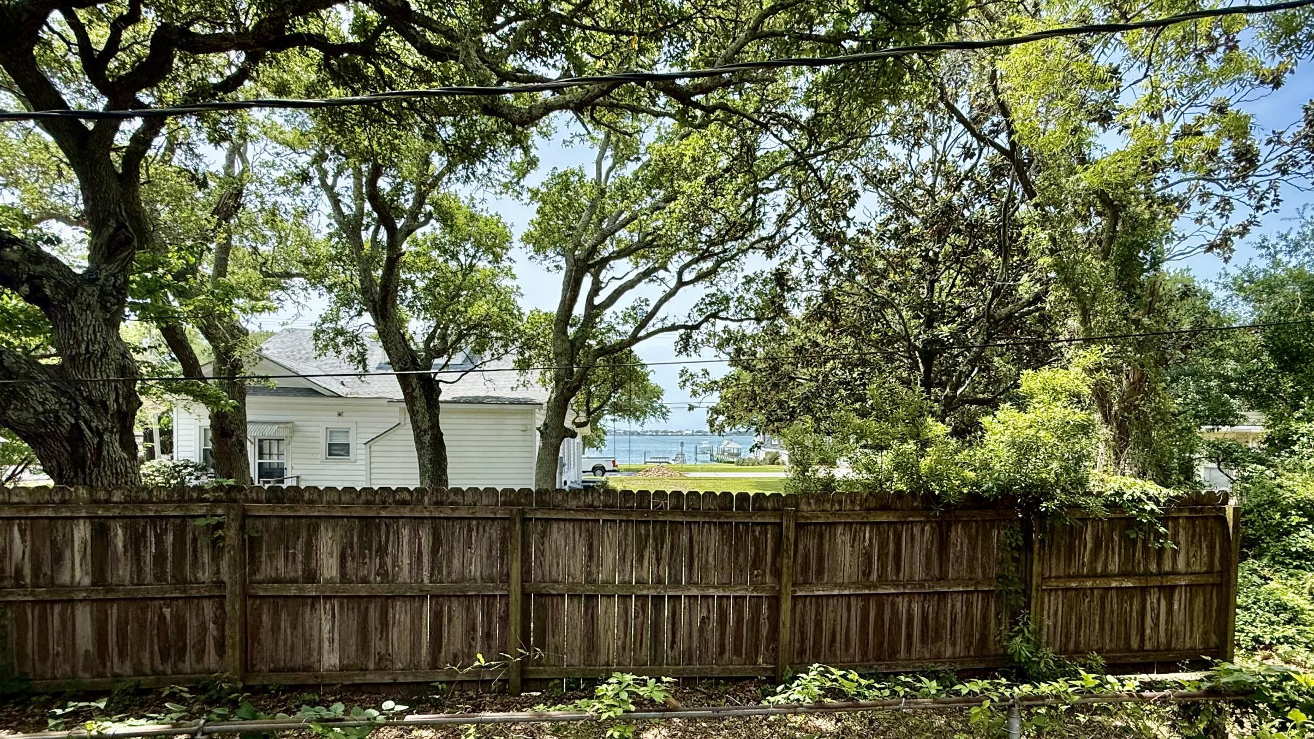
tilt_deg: -1.0
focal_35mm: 19
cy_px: 454
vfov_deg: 57.8
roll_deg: -0.7
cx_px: 698
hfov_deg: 89.4
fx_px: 662
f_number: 2.2
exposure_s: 1/901
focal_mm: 2.22
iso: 64
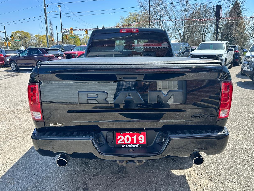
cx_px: 131
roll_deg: +0.4
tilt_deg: -14.6
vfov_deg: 54.9
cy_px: 94
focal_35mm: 25
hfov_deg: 69.4
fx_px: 183
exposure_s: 1/1562
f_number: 1.78
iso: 80
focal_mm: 6.86
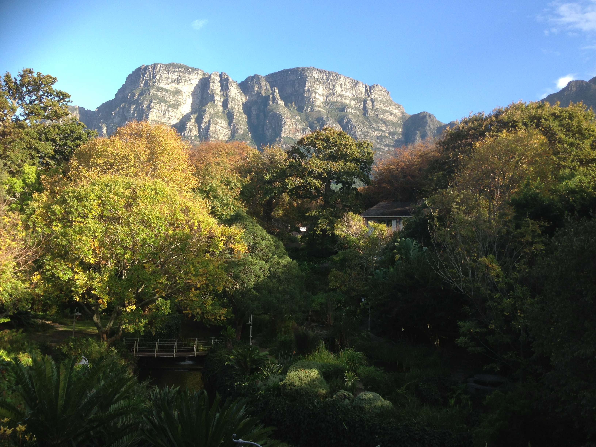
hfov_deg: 55.4
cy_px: 224
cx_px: 298
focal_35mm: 33
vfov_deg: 42.9
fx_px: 568
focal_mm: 4.13
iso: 50
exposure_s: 1/361
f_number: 2.4
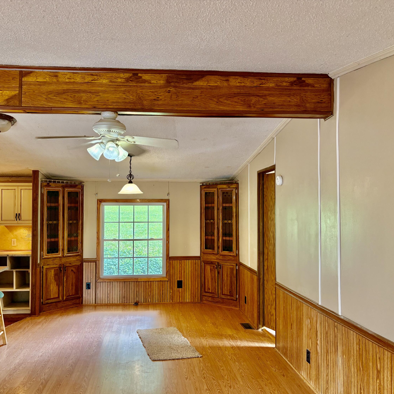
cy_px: 198
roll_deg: +0.0
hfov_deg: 52.5
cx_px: 185
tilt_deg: +2.3
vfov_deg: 52.5
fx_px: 399
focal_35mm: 31
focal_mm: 5.96
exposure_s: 1/60
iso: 160
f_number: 1.6
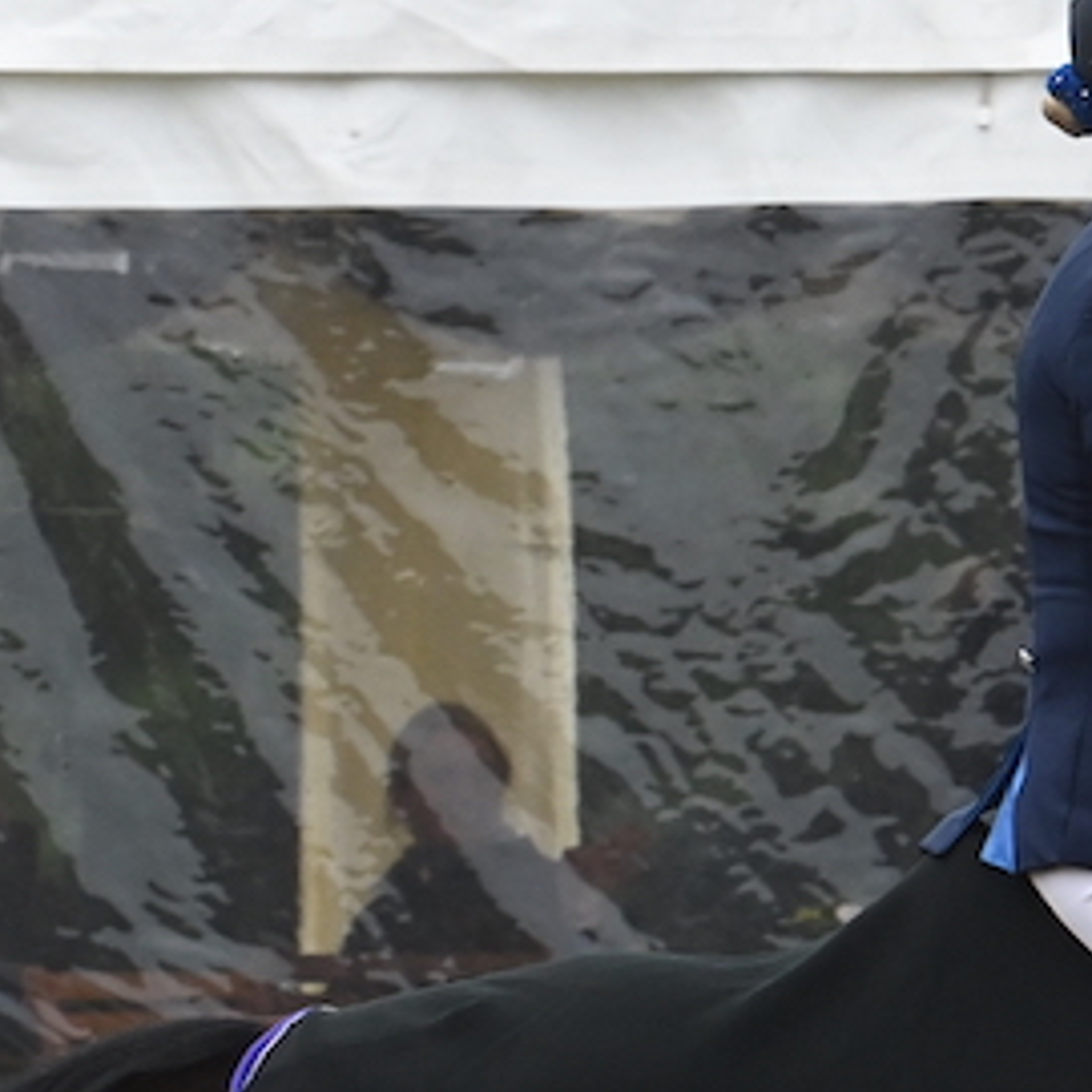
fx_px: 25875
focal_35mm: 725
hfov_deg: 2.4
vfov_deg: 2.4
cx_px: 1338
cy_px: 1279
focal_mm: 165
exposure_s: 1/640
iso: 2500
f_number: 11
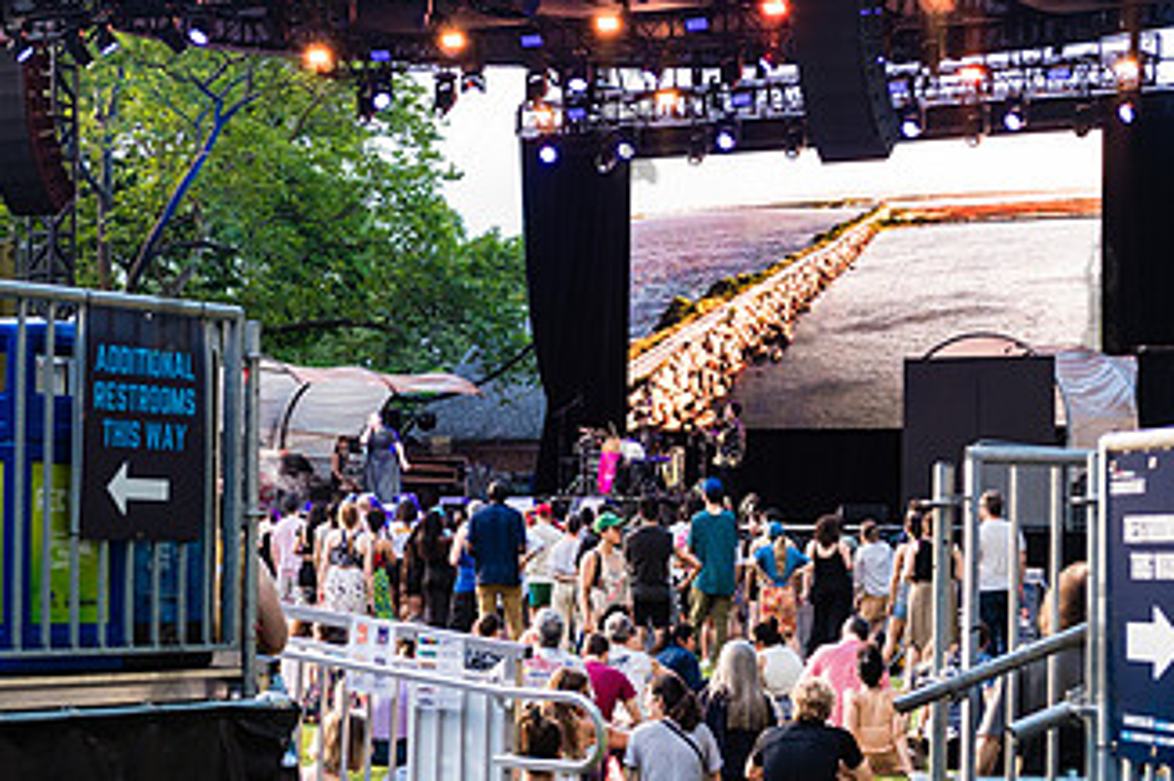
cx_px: 615
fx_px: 2999
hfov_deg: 22.2
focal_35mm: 92
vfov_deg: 14.8
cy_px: 469
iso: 1000
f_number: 3.5
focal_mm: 50
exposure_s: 1/200
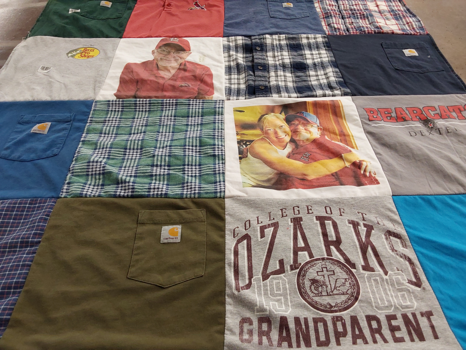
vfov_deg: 49.7
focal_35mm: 28
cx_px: 233
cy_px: 175
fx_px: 377
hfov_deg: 63.4
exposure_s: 1/50
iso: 100
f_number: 1.9
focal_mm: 2.91
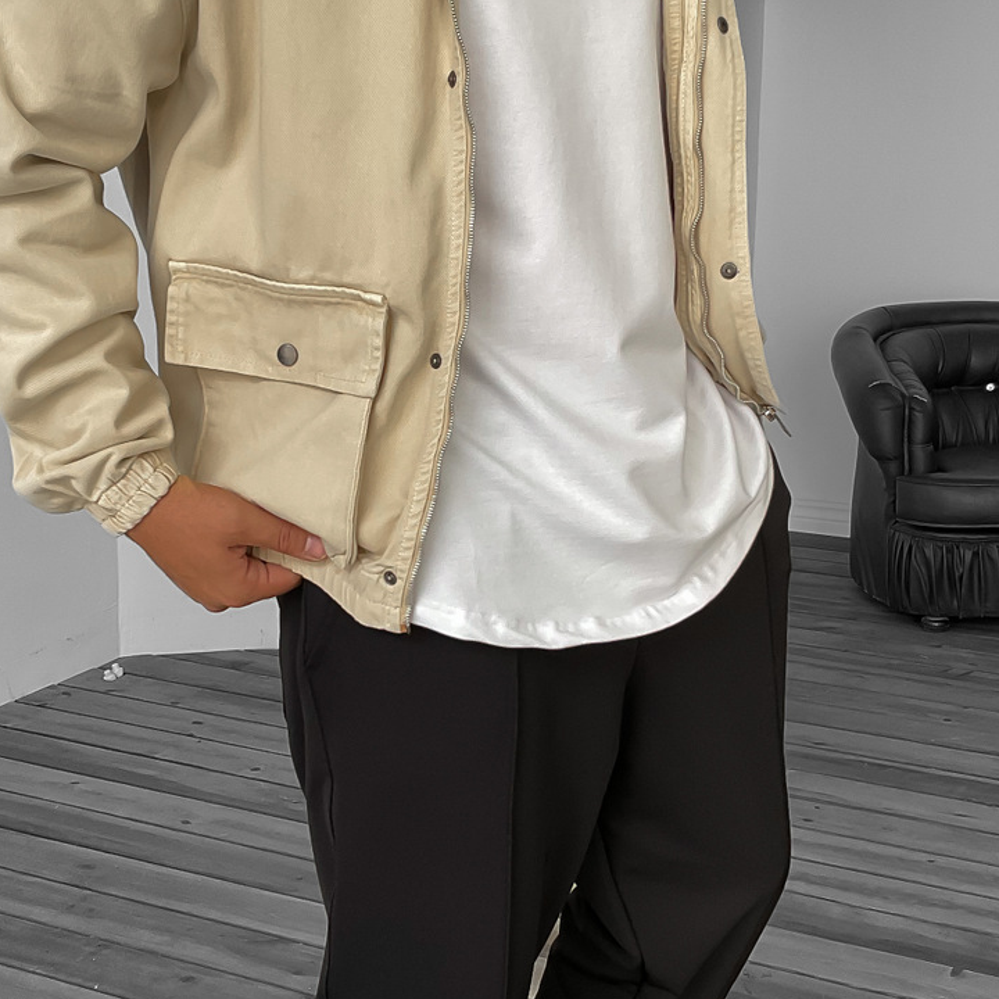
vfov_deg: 30.0
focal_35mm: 57
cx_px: 425
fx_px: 1861
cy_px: 540
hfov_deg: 30.0
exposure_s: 1/120
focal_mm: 3
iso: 40
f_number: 1.8
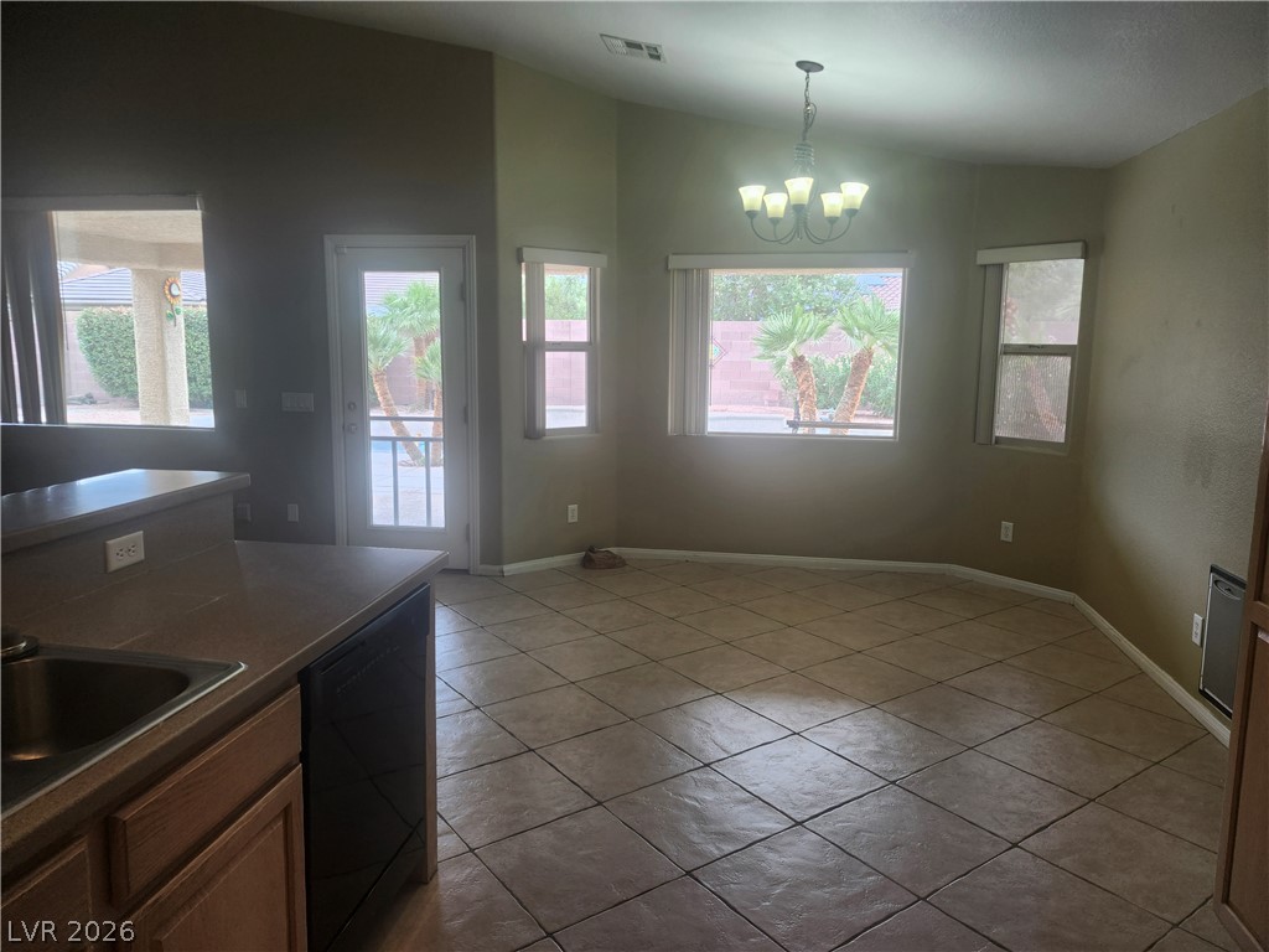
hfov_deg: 73.9
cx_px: 634
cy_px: 476
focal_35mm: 23
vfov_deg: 58.9
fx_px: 843
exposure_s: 1/120
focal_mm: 5.54
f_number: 1.8
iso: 64
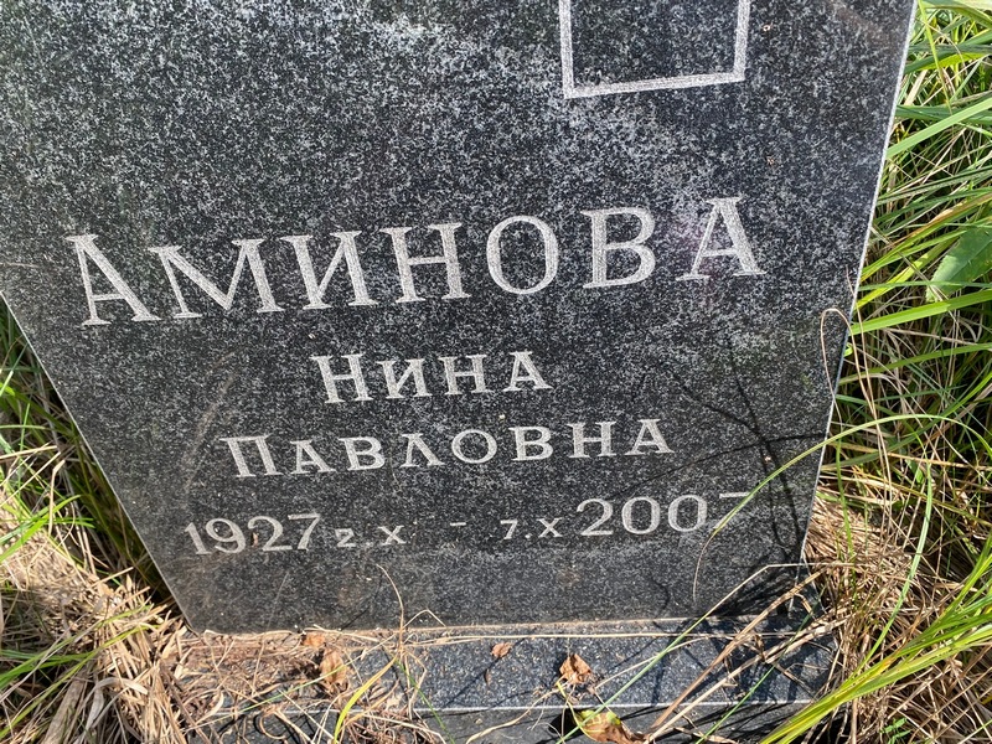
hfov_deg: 67.3
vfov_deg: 53.1
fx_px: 745
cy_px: 372
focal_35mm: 26
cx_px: 496
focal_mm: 4.25
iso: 32
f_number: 1.8
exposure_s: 1/524
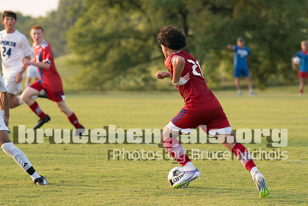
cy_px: 107
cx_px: 195
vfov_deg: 5.8
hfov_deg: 8.7
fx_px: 2025
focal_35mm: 237
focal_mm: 139
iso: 500
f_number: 2.8
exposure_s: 1/1250
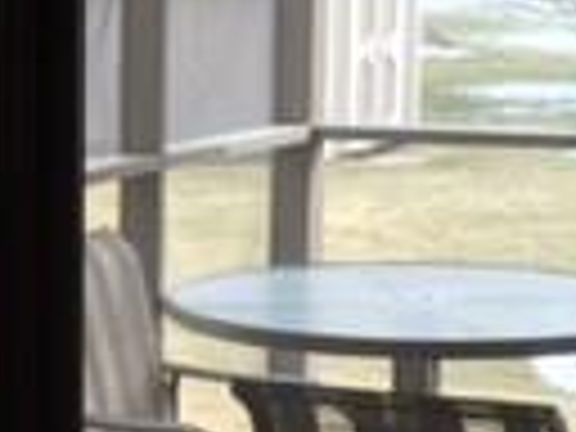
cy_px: 387
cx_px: -36
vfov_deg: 10.2
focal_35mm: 145
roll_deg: +1.4
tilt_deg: -9.7
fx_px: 2413
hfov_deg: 13.4
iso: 32
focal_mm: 4.15
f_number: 2.2
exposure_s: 1/60
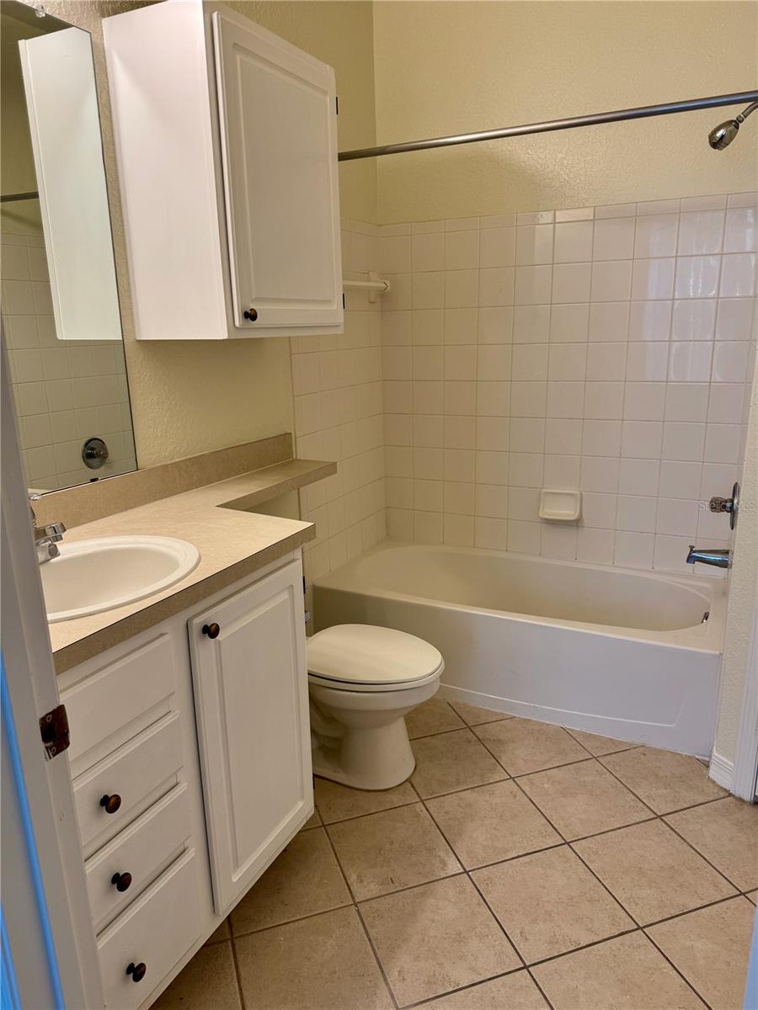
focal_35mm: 24
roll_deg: +2.1
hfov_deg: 56.8
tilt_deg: -14.0
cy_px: 505
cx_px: 379
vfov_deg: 71.6
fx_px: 701
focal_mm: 6.76
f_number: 1.78
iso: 80
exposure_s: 1/120
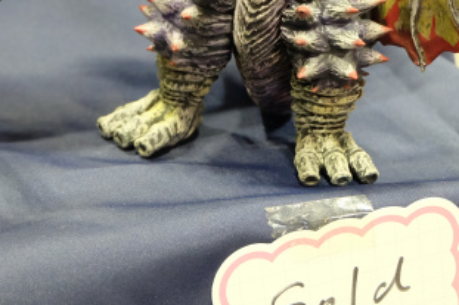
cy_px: -7
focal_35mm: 90
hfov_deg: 21.9
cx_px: 16
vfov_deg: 14.9
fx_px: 1147
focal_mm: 23.2
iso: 3200
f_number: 4.2
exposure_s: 1/30
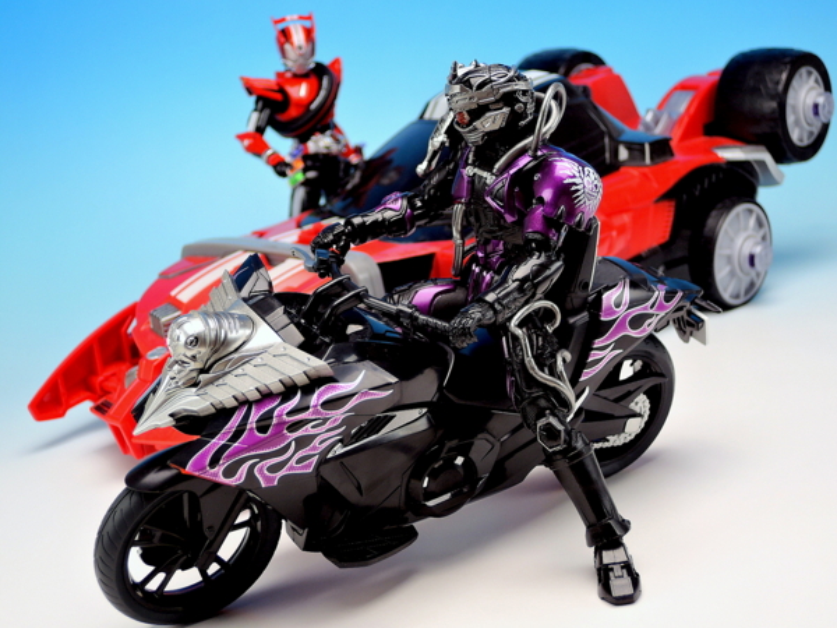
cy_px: 314
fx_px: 1330
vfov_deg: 26.6
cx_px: 418
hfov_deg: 34.9
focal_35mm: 55
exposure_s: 1/6
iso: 80
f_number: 3.5
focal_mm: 11.8
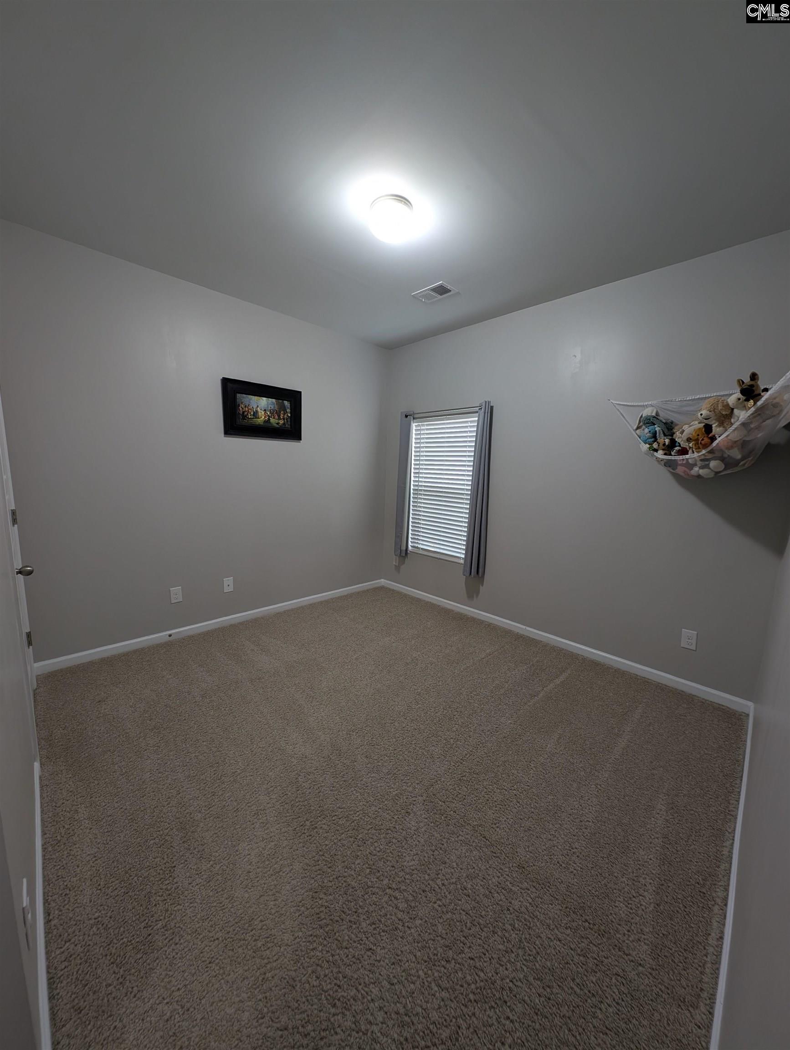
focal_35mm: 12
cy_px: 525
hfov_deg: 94.6
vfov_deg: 110.5
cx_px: 395
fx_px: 364
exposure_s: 1/40
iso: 46
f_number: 1.95
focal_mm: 2.23
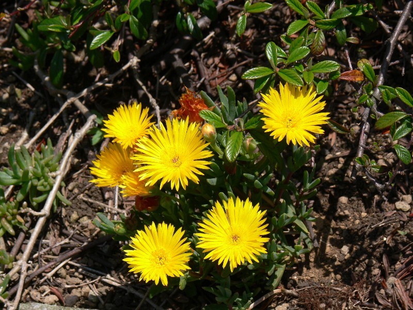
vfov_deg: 11.1
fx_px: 1587
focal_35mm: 133
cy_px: 155
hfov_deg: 14.8
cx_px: 206
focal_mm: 28.2
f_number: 5.6
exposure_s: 1/400
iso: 80
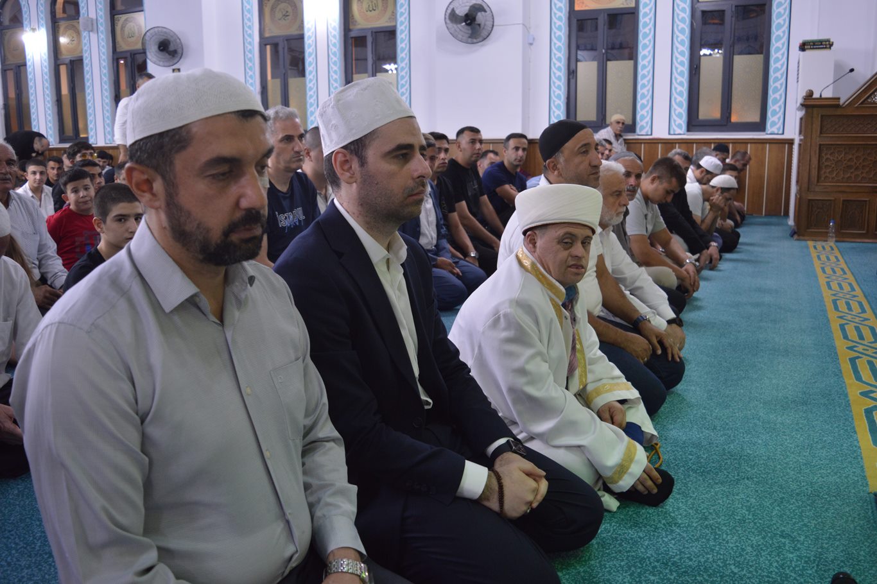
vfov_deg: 43.6
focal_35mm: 30
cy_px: 292
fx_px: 731
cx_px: 438
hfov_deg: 61.9
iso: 400
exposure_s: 1/30
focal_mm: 20
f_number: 3.5
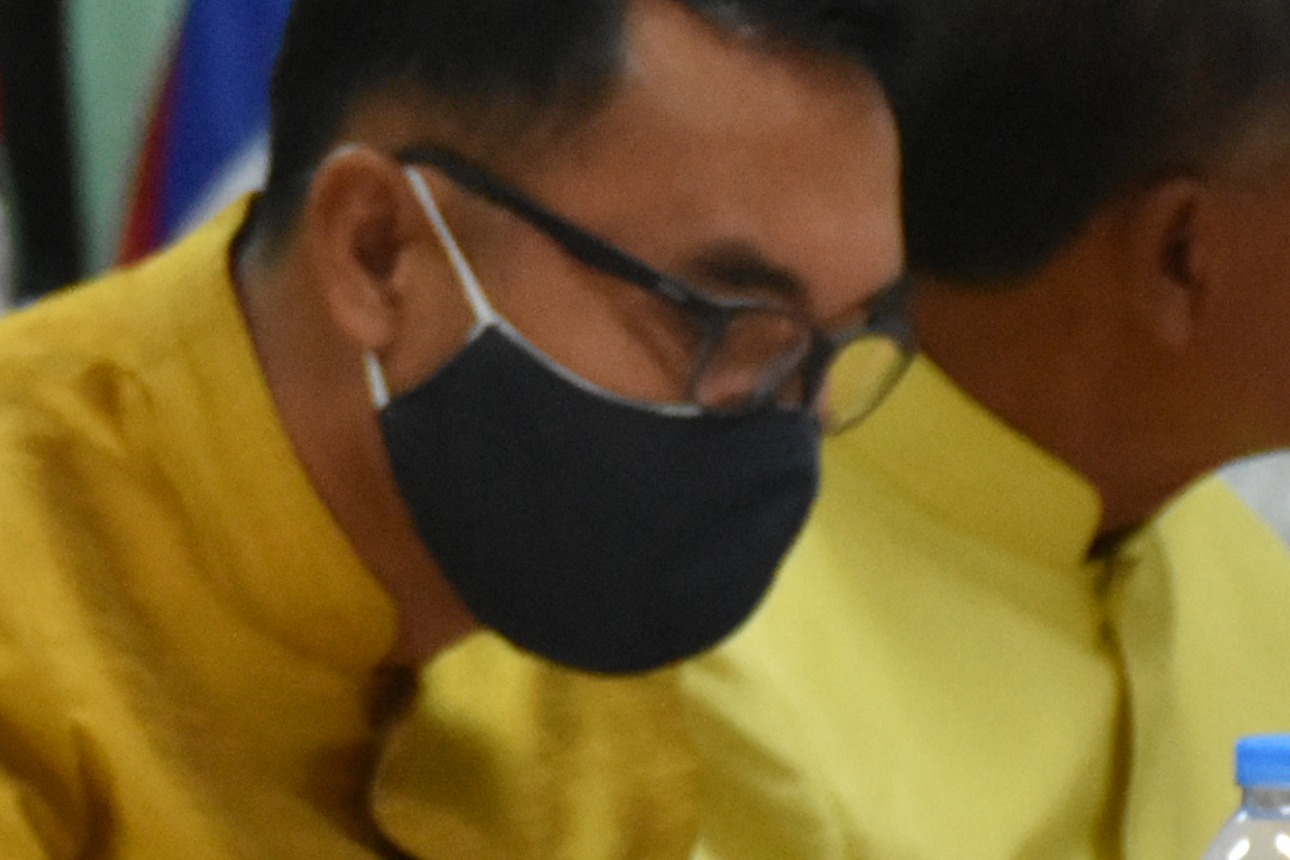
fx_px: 19895
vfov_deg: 2.5
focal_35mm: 555
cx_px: -150
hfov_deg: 3.7
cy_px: 418
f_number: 5.3
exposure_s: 1/200
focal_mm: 85
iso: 3200
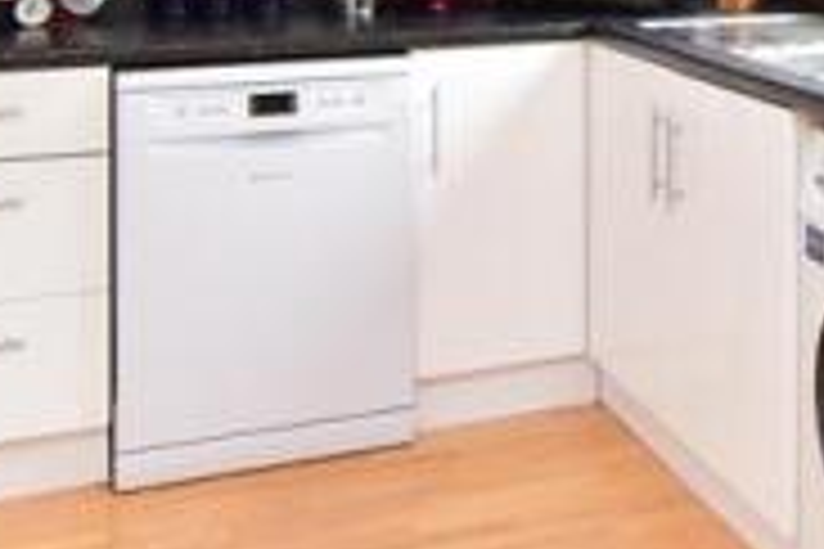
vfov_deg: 20.2
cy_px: -160
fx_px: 1417
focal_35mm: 62
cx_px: 761
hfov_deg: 30.8
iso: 640
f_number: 10
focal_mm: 11.5
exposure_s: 1/40
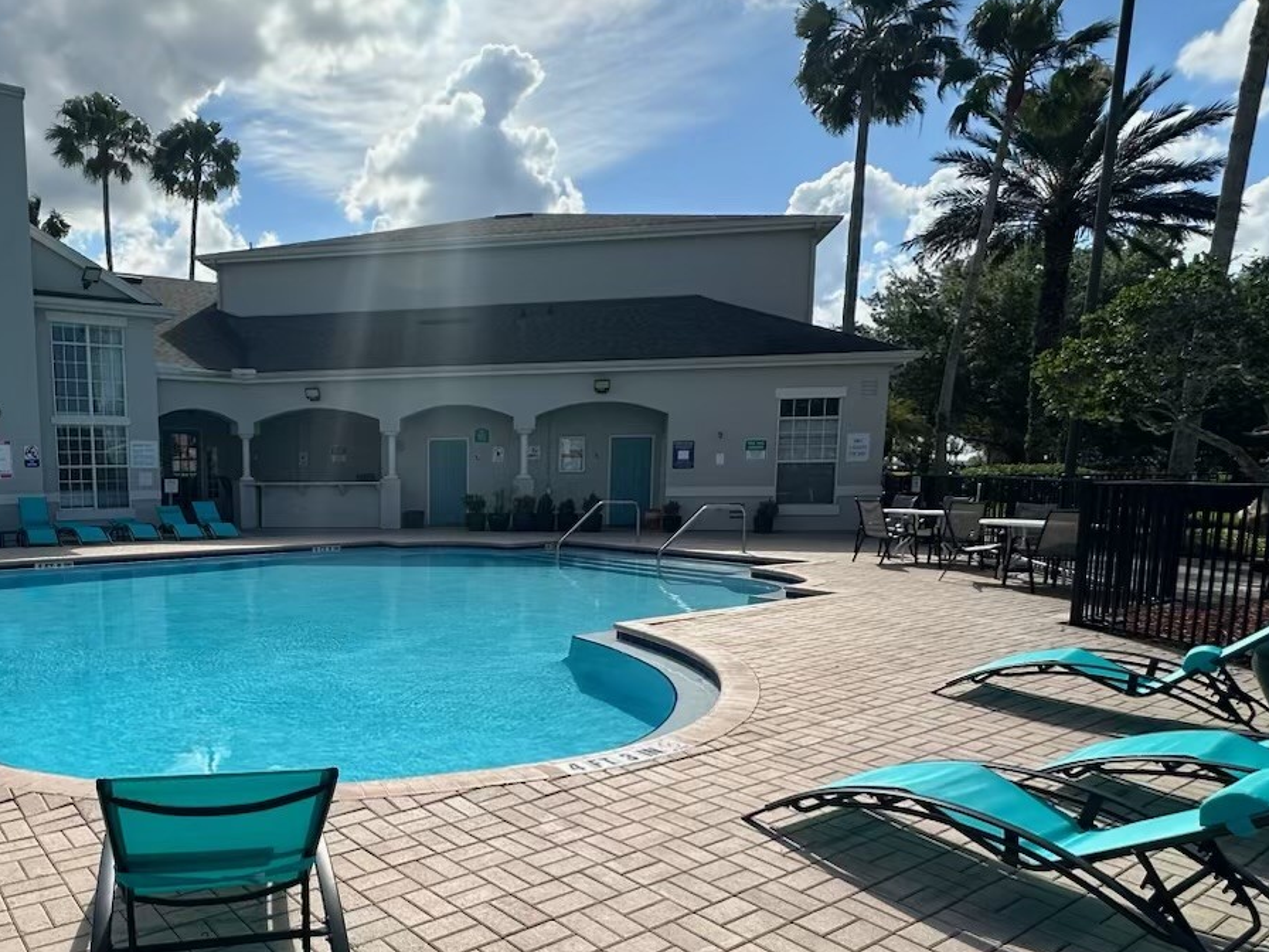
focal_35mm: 25
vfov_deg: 54.3
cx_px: 378
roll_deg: +0.5
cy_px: 592
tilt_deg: -6.6
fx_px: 916
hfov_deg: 66.6
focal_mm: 2.22
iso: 50
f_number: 2.2
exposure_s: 1/2174
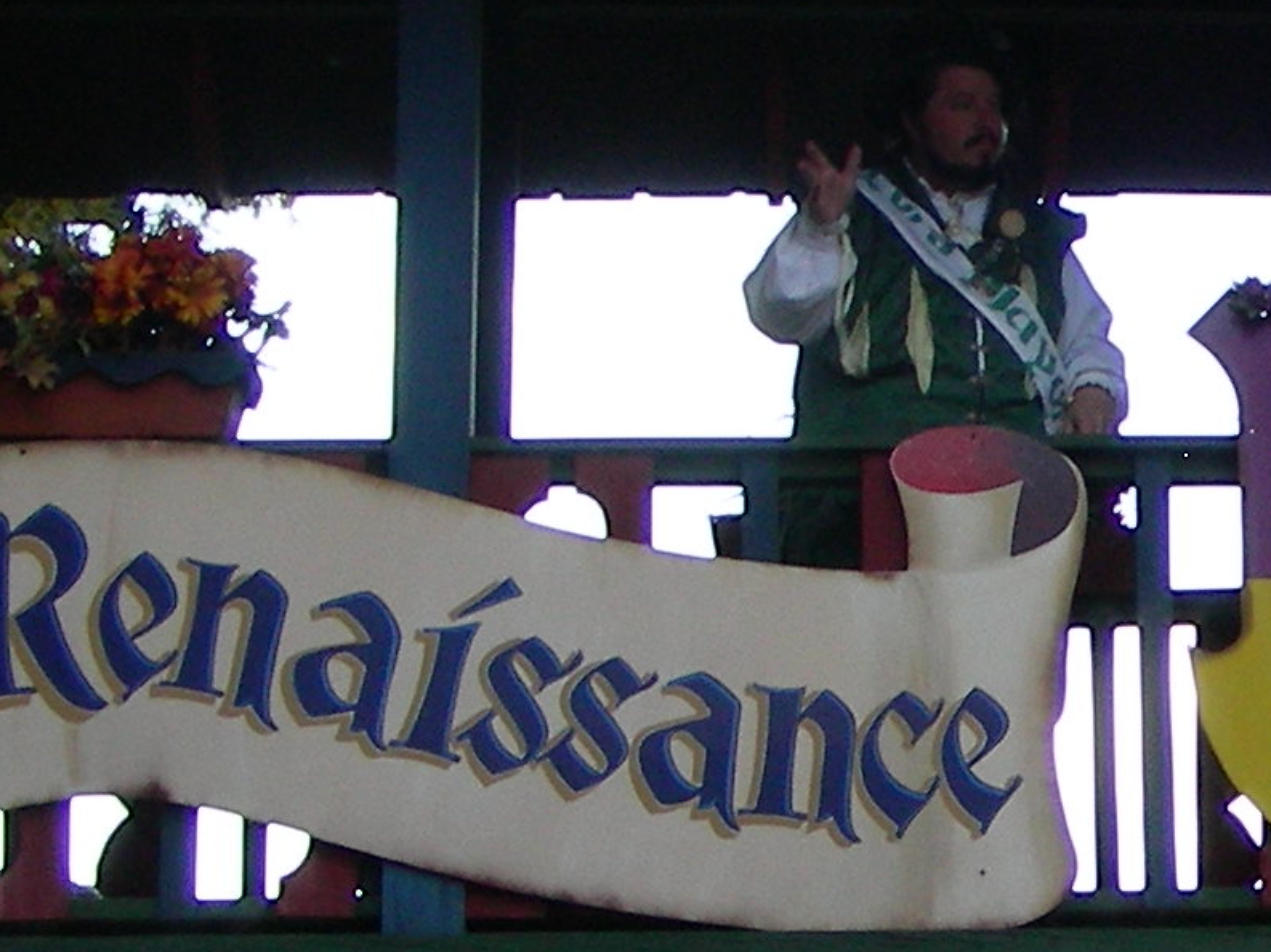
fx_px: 4955
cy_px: 660
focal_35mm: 135
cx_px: 1883
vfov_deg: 11.0
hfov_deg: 13.8
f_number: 4
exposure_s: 1/177
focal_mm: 6.3
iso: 50
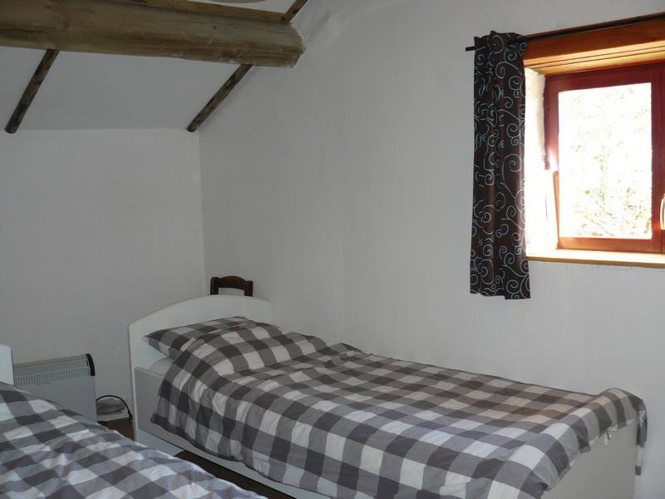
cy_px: 250
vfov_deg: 39.7
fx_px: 692
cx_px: 332
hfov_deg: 51.4
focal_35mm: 36
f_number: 2.8
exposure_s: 1/30
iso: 100
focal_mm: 6
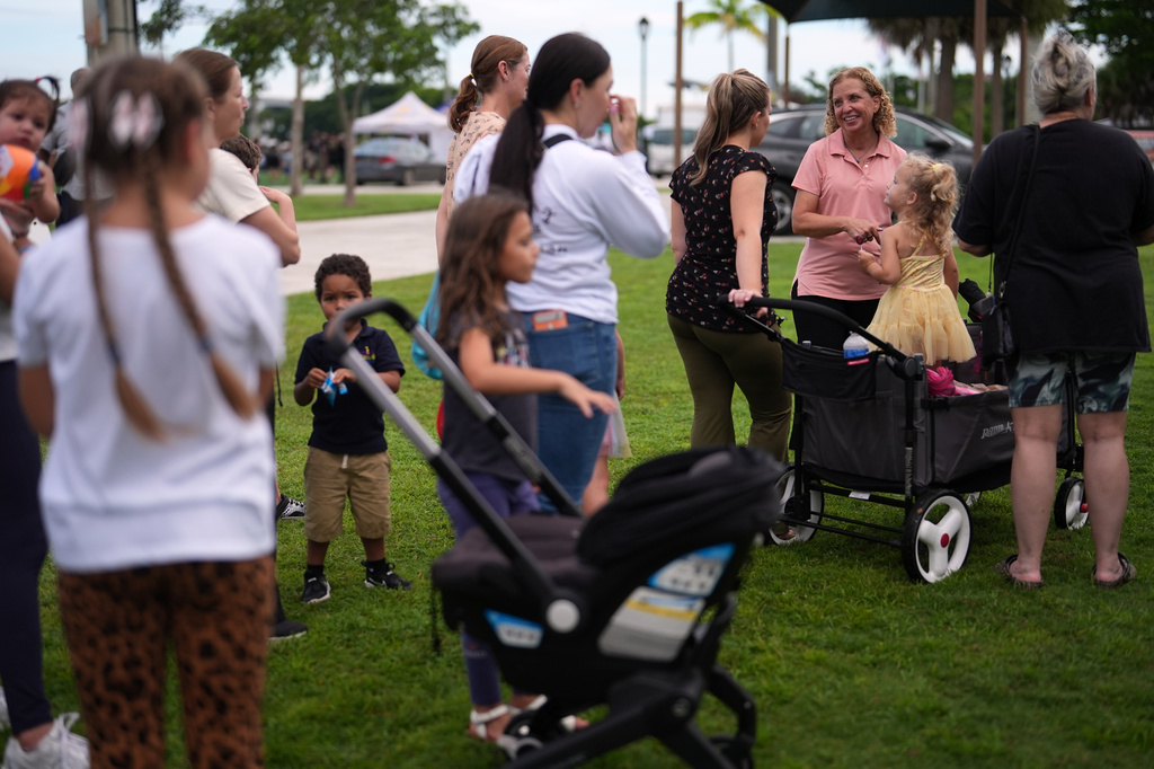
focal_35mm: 50
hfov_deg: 39.6
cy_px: 384
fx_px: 1602
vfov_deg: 27.0
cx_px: 577
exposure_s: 1/10000
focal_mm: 50
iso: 400
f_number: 1.4
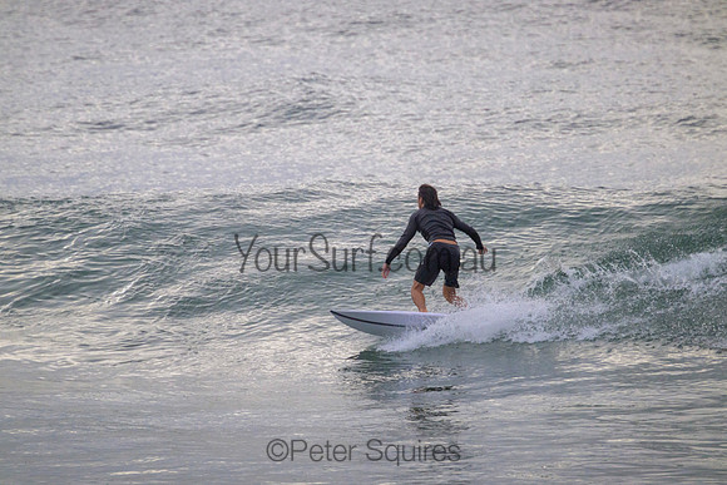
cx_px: 364
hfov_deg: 2.6
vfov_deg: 1.7
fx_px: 16159
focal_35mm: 800
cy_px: 242
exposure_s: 1/2000
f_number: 11
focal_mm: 800
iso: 2200
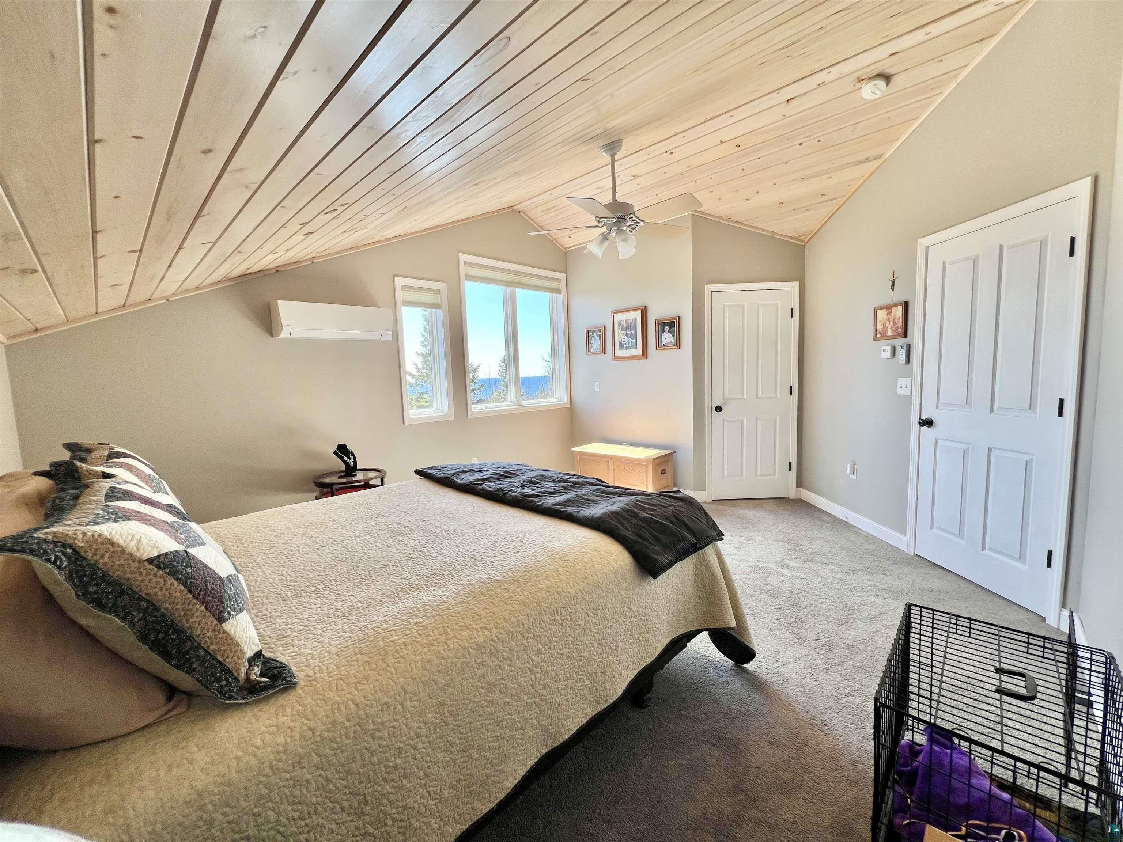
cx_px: 562
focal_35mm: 13
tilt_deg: -6.2
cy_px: 421
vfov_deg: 89.9
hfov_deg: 106.2
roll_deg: +2.9
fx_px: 422
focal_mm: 1.57
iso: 32
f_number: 1.8
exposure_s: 1/168
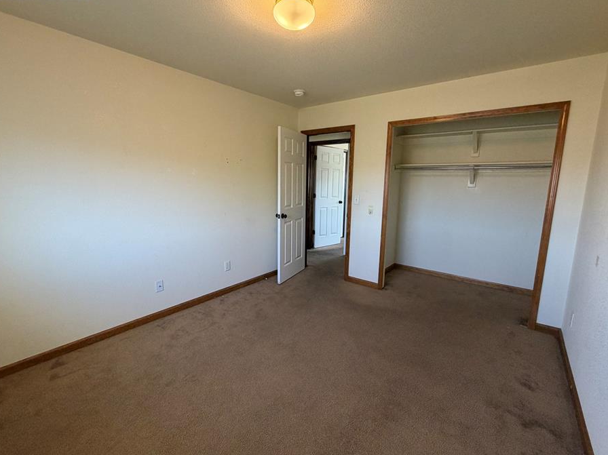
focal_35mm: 16
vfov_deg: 78.0
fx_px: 281
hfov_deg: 94.5
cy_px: 221
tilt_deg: -8.4
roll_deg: +0.0
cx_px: 306
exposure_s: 1/60
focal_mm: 2.22
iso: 200
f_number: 2.2
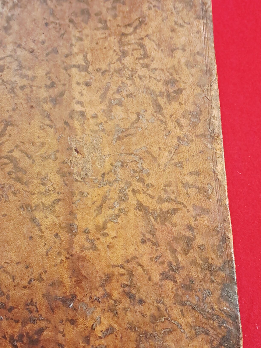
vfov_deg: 47.9
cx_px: 72
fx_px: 392
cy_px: 177
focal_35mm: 39
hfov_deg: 36.1
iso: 400
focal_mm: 4.65
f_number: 1.8
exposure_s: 1/20
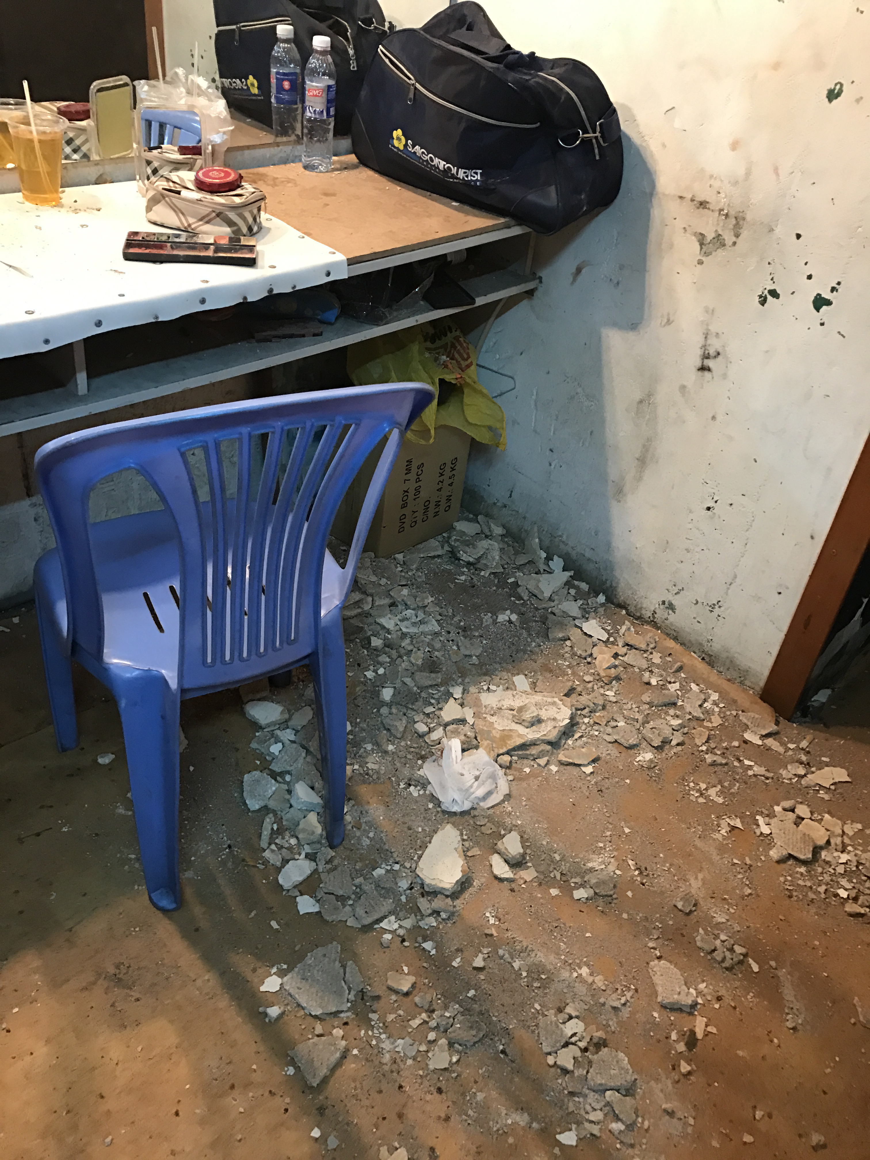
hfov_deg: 49.7
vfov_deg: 63.4
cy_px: 580
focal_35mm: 28
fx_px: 938
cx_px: 435
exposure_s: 1/17
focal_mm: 3.99
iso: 100
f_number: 1.8
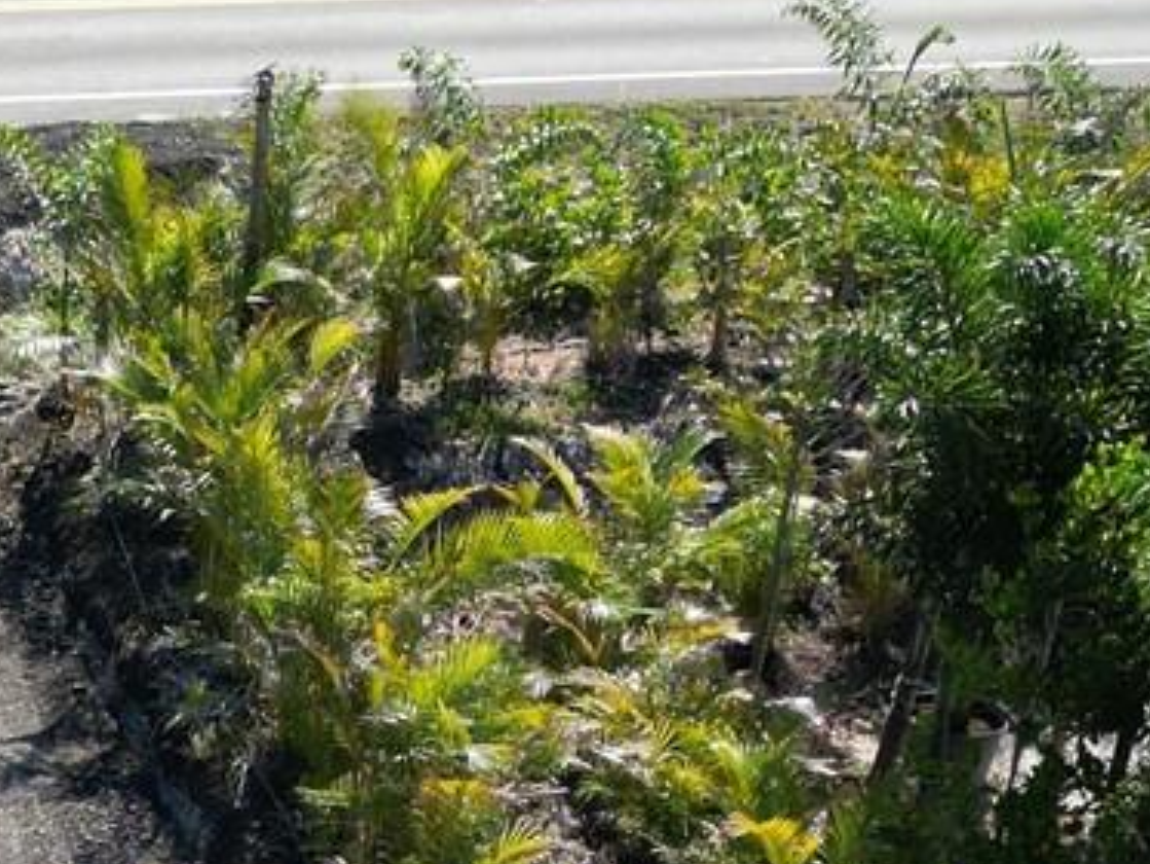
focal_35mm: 103
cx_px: -170
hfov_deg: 18.2
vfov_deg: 14.0
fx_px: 3423
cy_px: 984
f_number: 1.7
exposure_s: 1/1500
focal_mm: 6.72
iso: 110
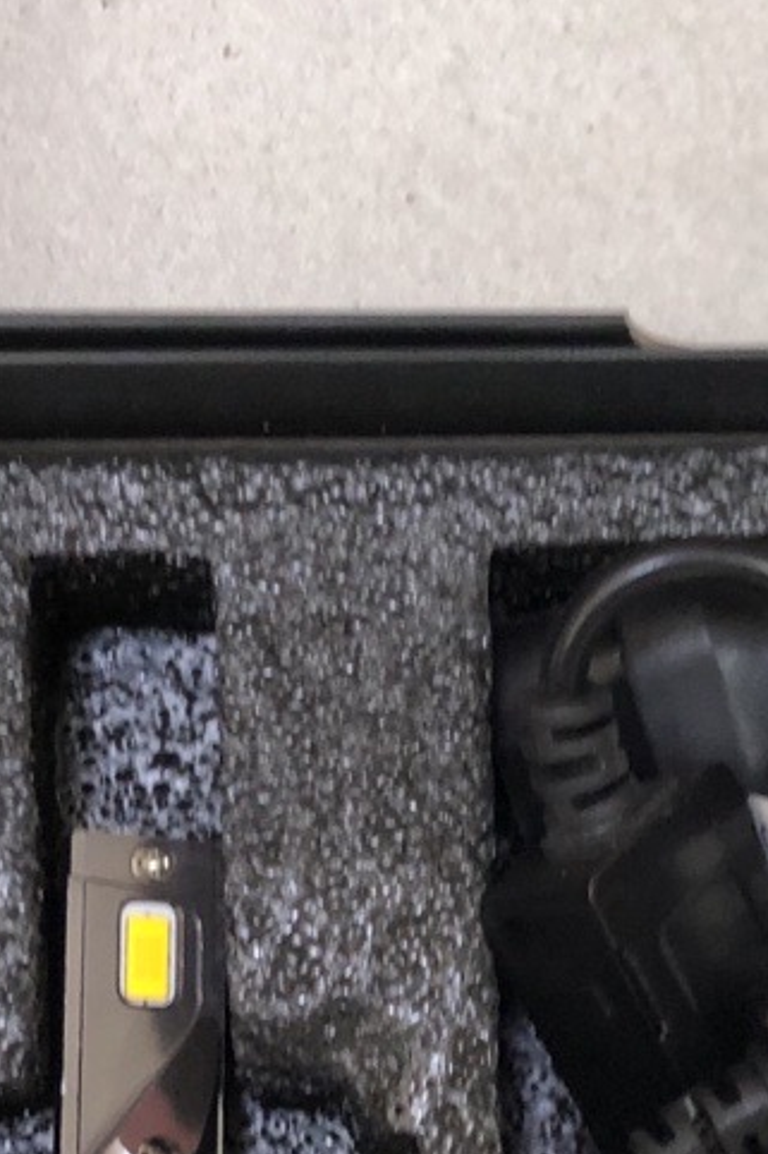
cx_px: 584
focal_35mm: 87
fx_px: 2786
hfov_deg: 15.6
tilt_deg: -80.0
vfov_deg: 22.9
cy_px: 1006
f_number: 1.8
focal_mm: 4
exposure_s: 1/17
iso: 40
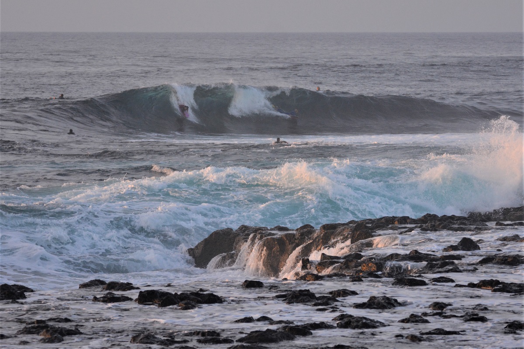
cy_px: 174
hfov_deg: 11.4
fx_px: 2619
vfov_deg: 7.6
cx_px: 262
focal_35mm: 180
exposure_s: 1/1000
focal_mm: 120
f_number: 4.5
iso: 720
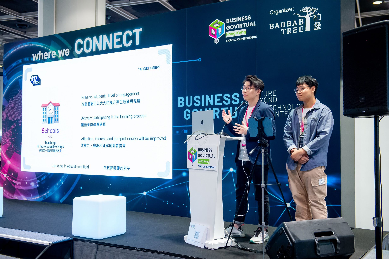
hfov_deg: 48.5
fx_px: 432
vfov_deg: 33.4
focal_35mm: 40
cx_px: 194
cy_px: 130
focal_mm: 40
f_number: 3.5
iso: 4000
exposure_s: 1/125
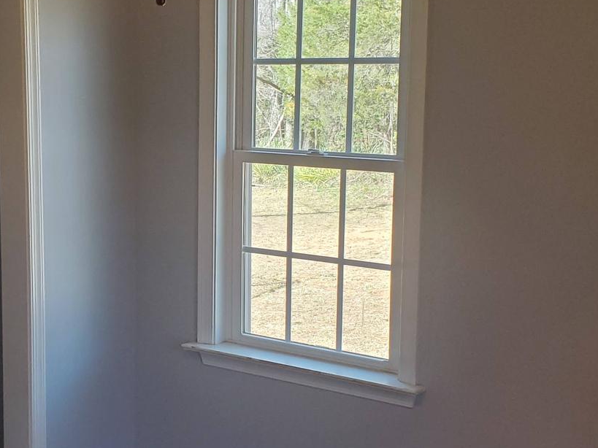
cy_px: 188
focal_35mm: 65
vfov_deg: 22.6
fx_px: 1123
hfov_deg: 29.4
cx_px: 161
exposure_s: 1/120
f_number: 2.4
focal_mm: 4.3
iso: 200
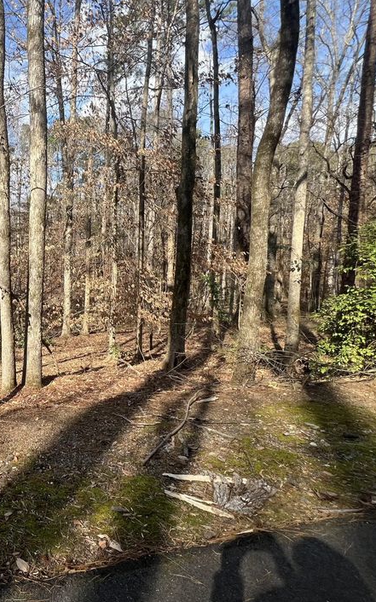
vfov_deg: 85.1
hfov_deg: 48.0
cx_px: -9
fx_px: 328
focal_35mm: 20
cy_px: 297
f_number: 1.8
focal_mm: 1.57
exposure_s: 1/531
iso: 32
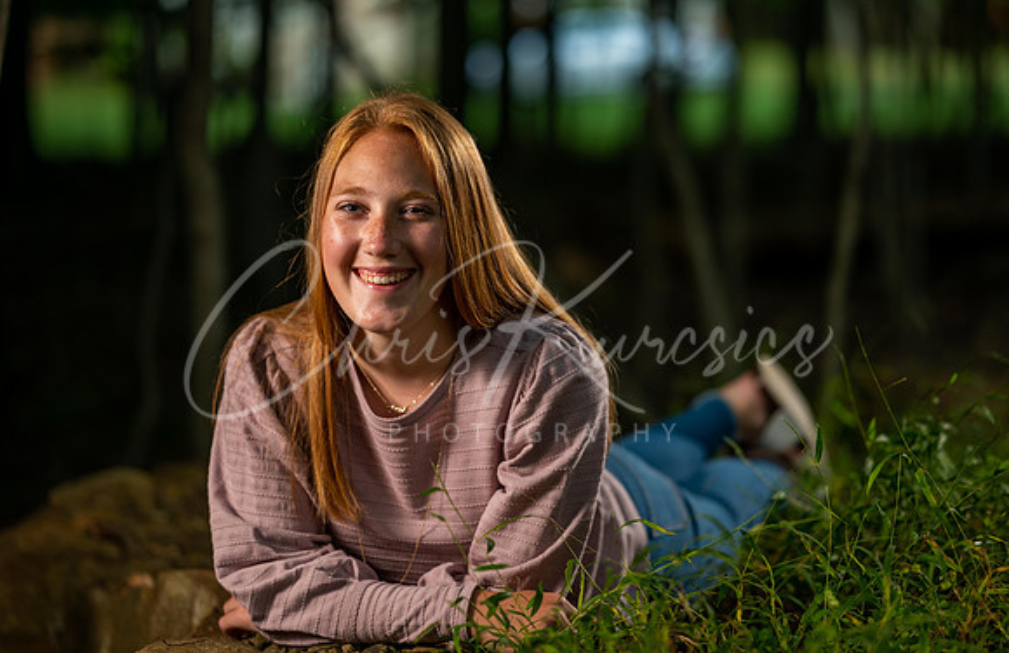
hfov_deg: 21.5
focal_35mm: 96
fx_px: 2656
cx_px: 563
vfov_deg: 14.0
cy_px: 278
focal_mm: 85
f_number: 1.8
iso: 80
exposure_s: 1/320
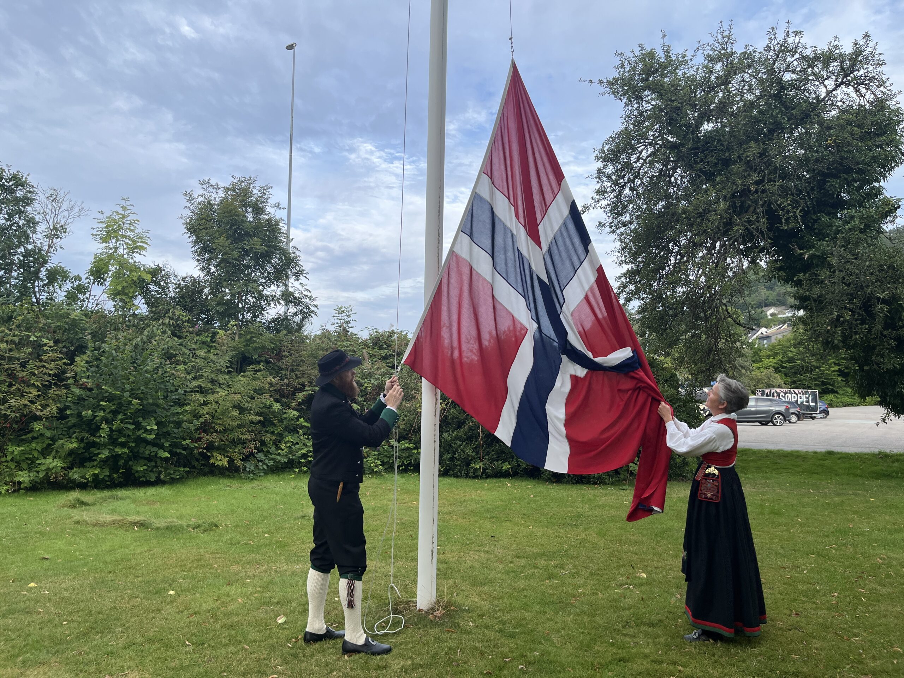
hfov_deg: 67.3
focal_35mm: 26
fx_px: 679
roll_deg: -0.5
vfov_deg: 53.1
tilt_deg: +3.7
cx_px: 452
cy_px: 339
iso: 50
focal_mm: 5.1
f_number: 1.6
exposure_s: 1/1186
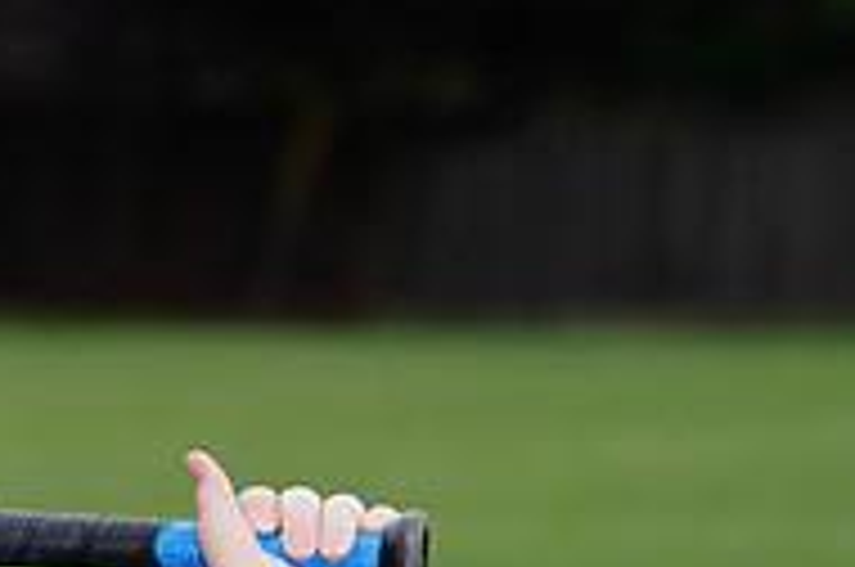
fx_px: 12187
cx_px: -306
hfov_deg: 4.0
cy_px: 700
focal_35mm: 514
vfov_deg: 2.7
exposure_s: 1/250
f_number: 9
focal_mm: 168
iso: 200
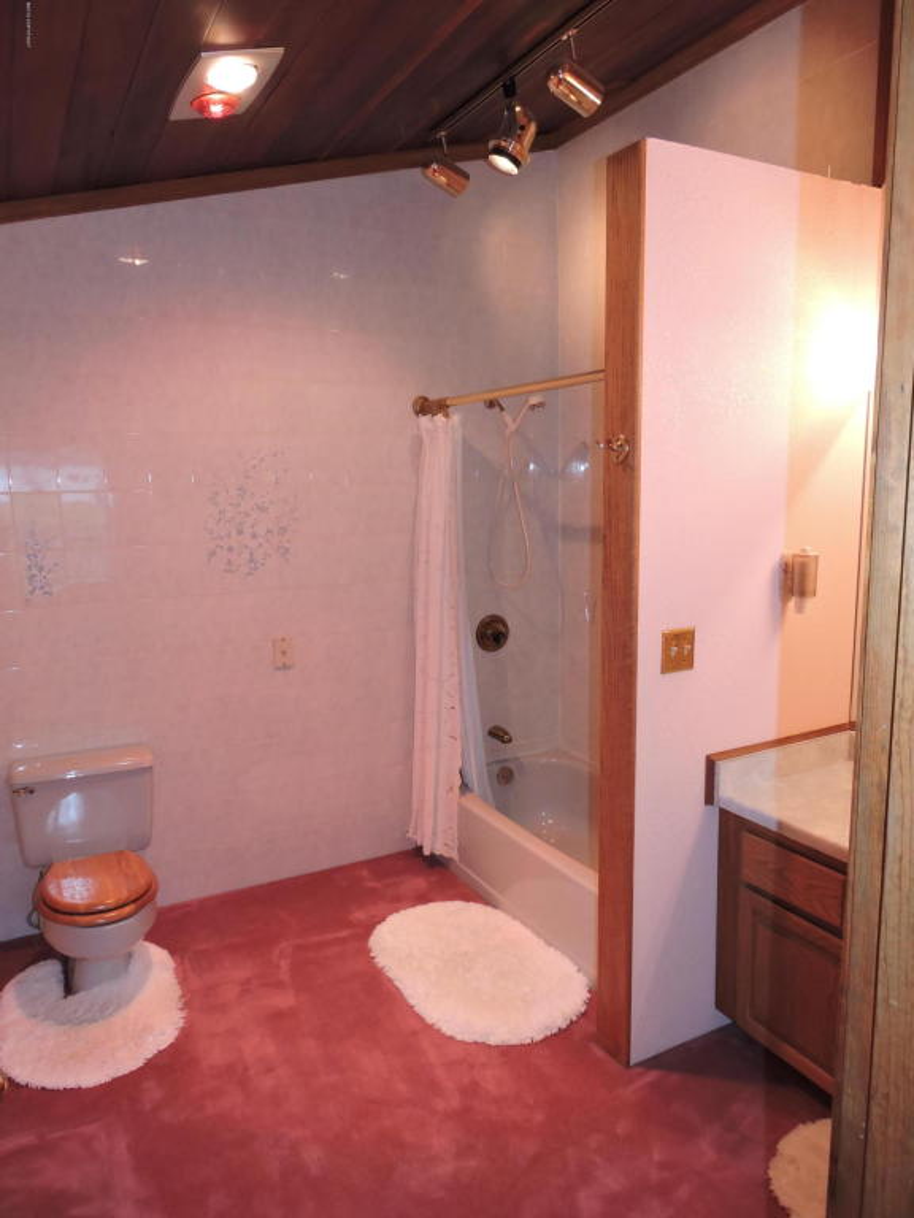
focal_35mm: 24
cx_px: 457
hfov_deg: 56.8
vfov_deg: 71.6
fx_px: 845
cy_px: 609
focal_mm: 4.3
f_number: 3.3
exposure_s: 1/40
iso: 250
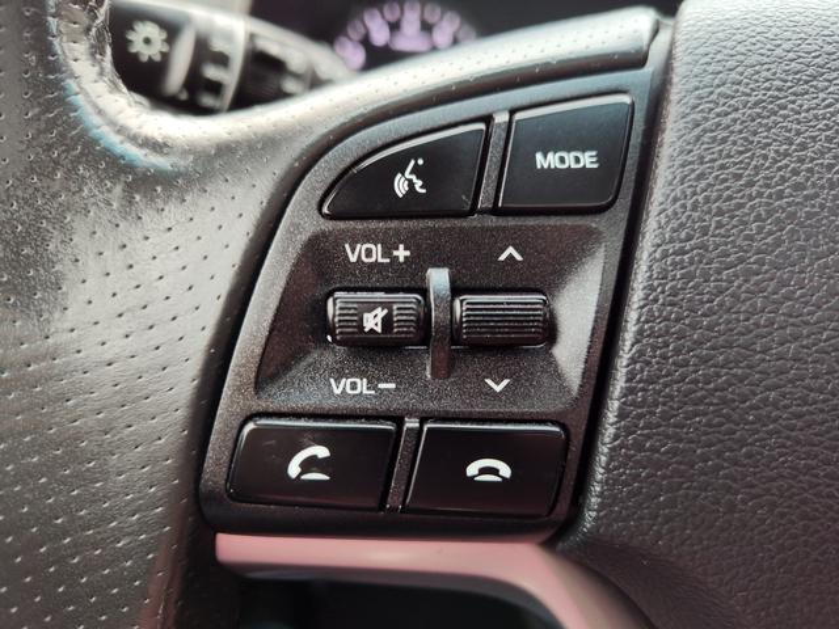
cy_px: 314
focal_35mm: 23
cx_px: 420
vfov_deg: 58.9
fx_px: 557
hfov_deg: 73.9
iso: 350
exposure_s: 1/60
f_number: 1.88
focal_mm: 5.56
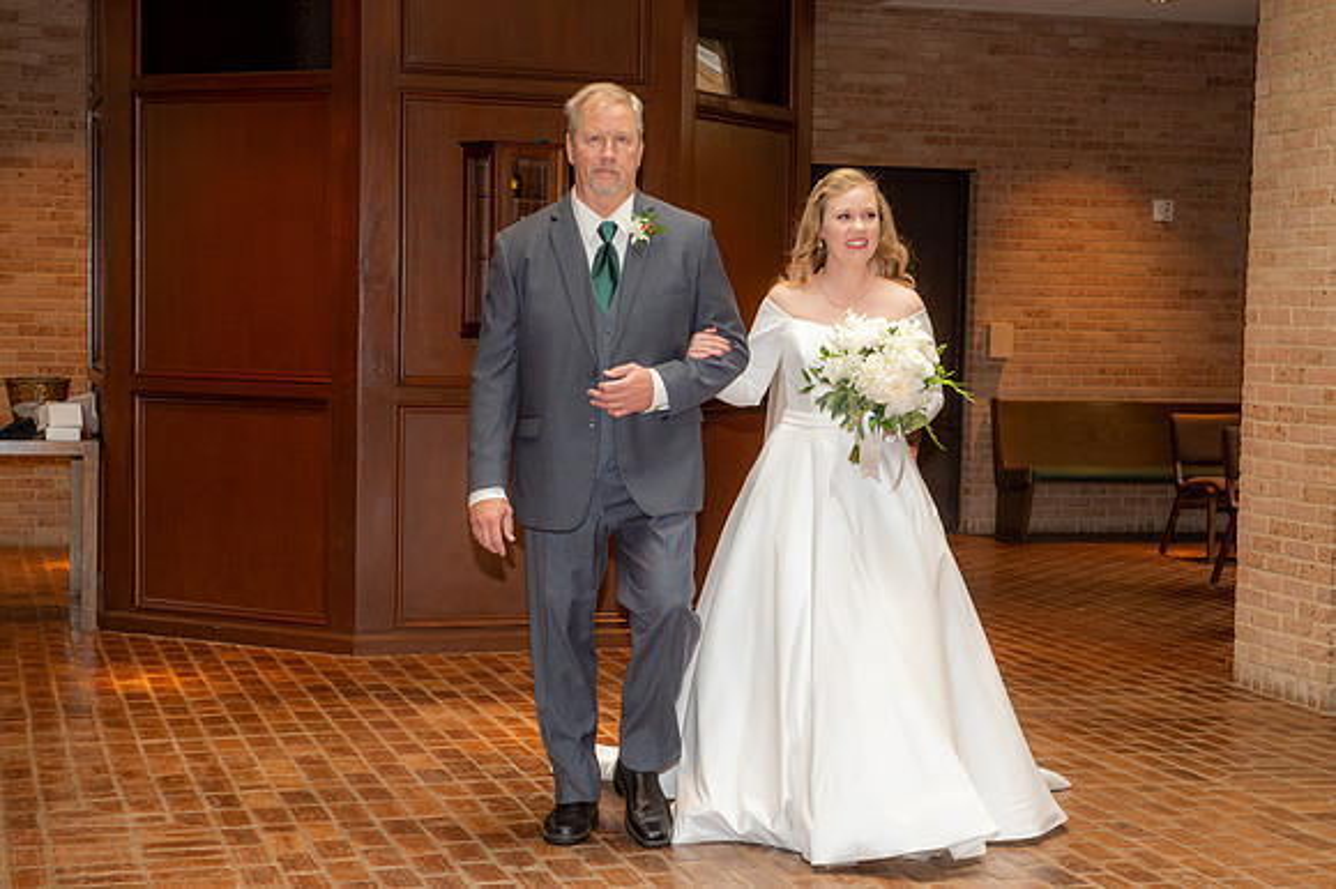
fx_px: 2299
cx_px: 668
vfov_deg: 21.9
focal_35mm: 62
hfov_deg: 32.4
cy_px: 444
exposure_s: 1/160
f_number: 5.6
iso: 1250
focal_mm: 62
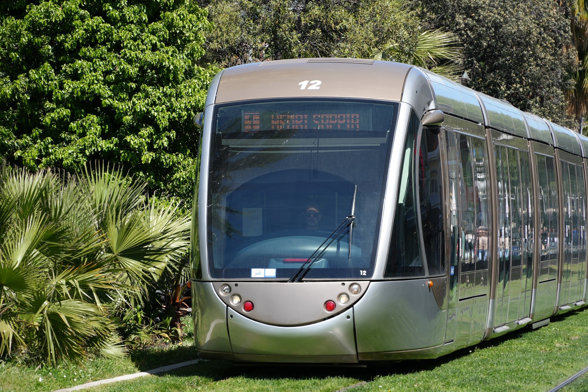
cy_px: 196
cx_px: 294
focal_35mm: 202
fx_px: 3307
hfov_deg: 10.2
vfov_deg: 6.8
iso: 100
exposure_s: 1/250
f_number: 5.6
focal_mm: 135
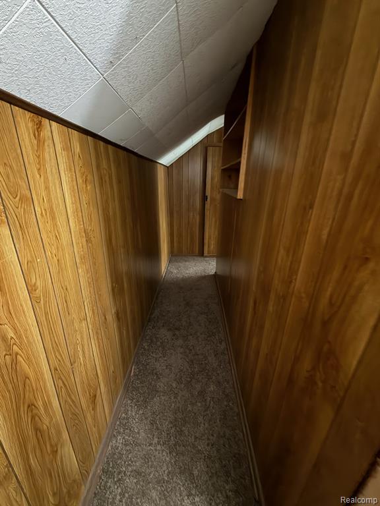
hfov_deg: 85.7
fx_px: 205
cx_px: 190
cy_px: 253
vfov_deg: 102.1
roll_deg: -0.5
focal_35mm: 14
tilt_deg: -19.3
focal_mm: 2.22
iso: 640
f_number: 2.2
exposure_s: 1/12
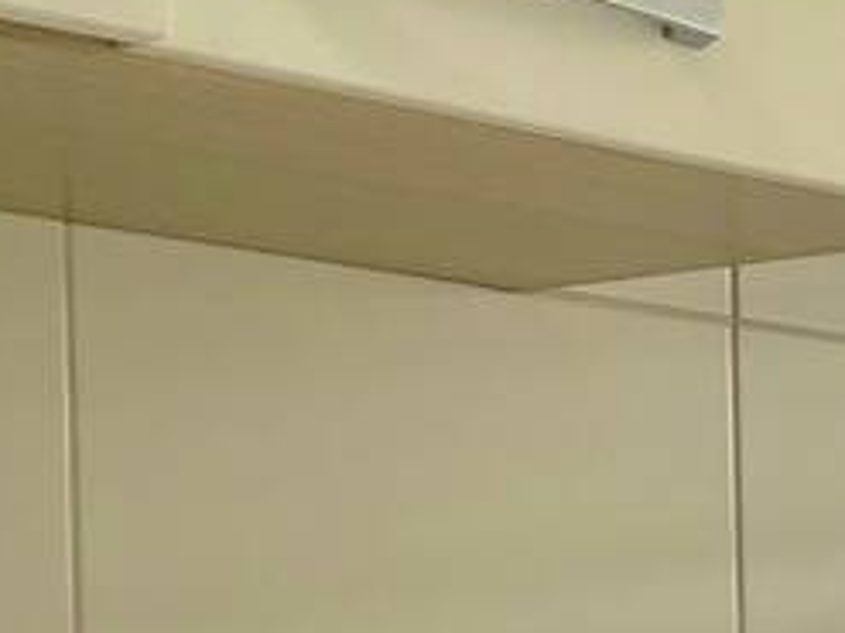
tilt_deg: -1.4
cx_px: 2094
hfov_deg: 11.1
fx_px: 3562
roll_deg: +0.4
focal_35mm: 146
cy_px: 873
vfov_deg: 9.9
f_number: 1.6
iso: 32
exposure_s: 1/195
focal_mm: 5.1
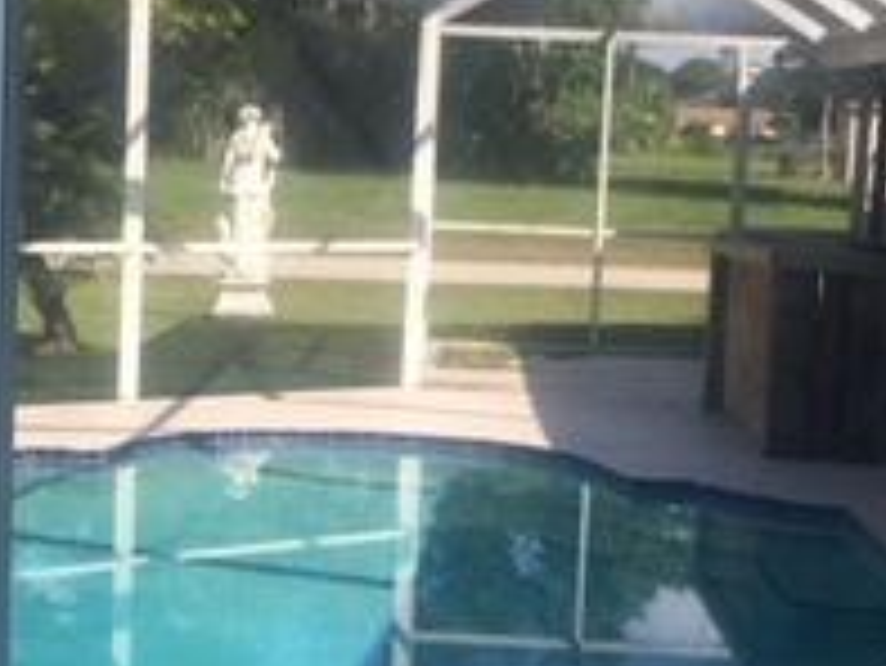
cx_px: 328
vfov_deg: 15.7
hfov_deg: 20.8
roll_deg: -2.5
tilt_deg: -5.7
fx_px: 2407
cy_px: 428
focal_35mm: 94
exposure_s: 1/541
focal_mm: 4.15
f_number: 2.2
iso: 25
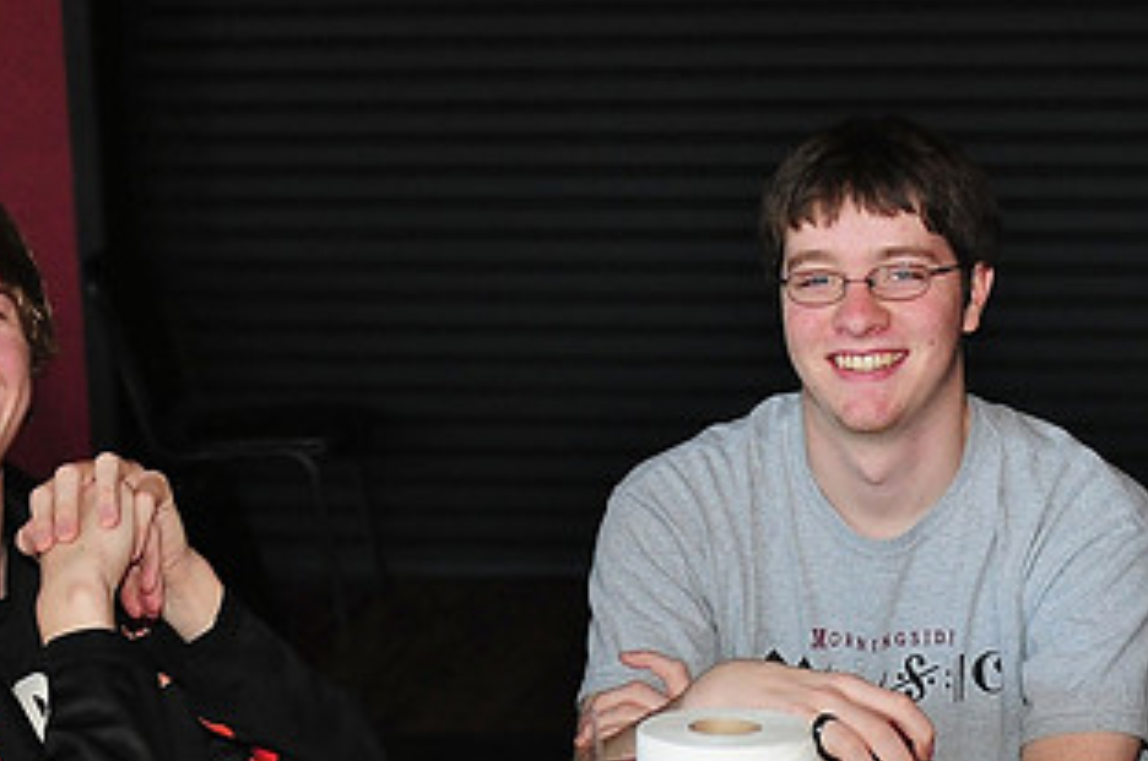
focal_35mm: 67
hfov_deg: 30.0
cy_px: 586
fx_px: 2133
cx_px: 718
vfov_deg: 20.1
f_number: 3.2
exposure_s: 1/320
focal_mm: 24
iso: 1000
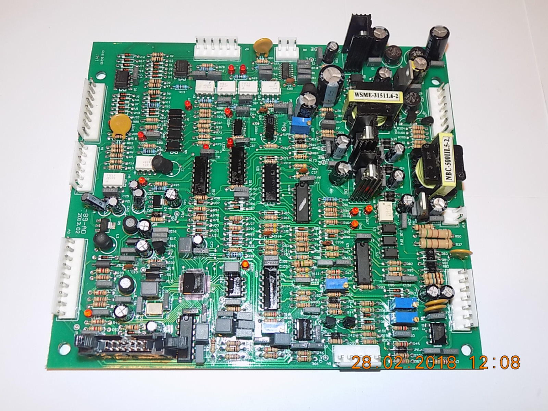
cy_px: 206
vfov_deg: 46.8
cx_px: 274
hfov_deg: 60.0
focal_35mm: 30
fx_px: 475
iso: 200
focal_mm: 5.3
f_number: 3.3
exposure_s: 1/30
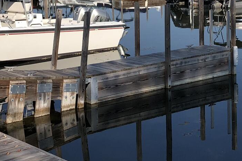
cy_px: 8
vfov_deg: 15.8
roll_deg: +1.3
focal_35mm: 85
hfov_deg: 23.9
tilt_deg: -5.1
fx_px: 571
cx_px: 152
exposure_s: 1/2404
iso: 20
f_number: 1.8
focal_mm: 3.99
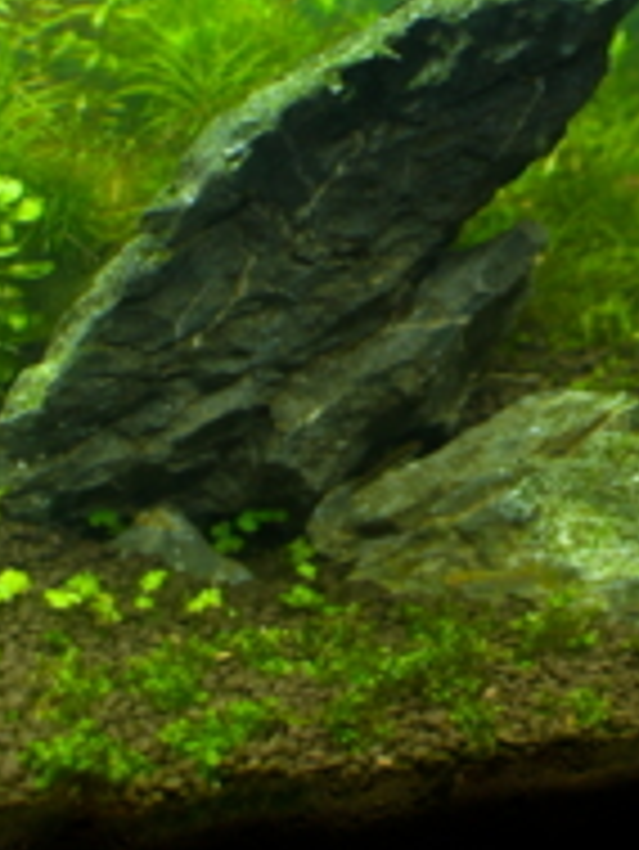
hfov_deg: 12.4
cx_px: 295
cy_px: -47
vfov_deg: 16.0
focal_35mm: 120
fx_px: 2950
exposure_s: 1/250
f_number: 2.5
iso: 400
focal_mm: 30
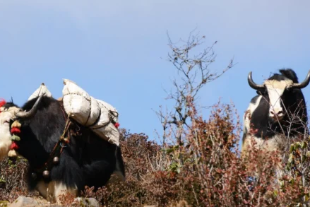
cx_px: 76
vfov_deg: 2.6
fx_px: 4522
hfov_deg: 3.9
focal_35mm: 525
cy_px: 119
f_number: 10
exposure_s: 1/400
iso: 160
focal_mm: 300
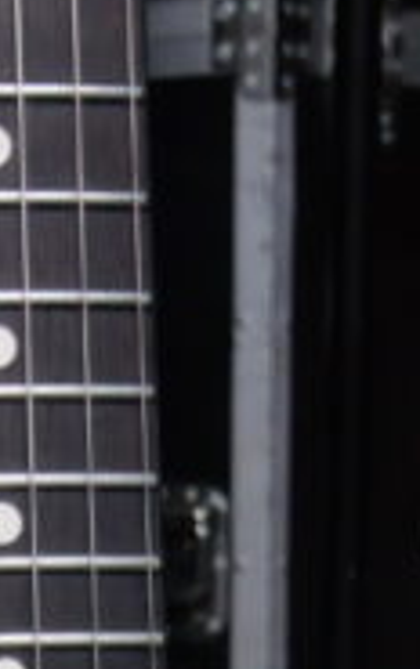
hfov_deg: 6.2
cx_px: 27
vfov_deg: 8.8
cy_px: 1736
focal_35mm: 211
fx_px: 3855
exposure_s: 1/320
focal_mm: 18
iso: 1600
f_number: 5.6
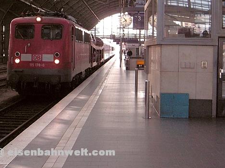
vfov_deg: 19.7
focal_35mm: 74
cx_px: 91
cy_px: 43
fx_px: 481
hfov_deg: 26.3
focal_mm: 7.7
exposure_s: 1/125
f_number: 3.6
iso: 160
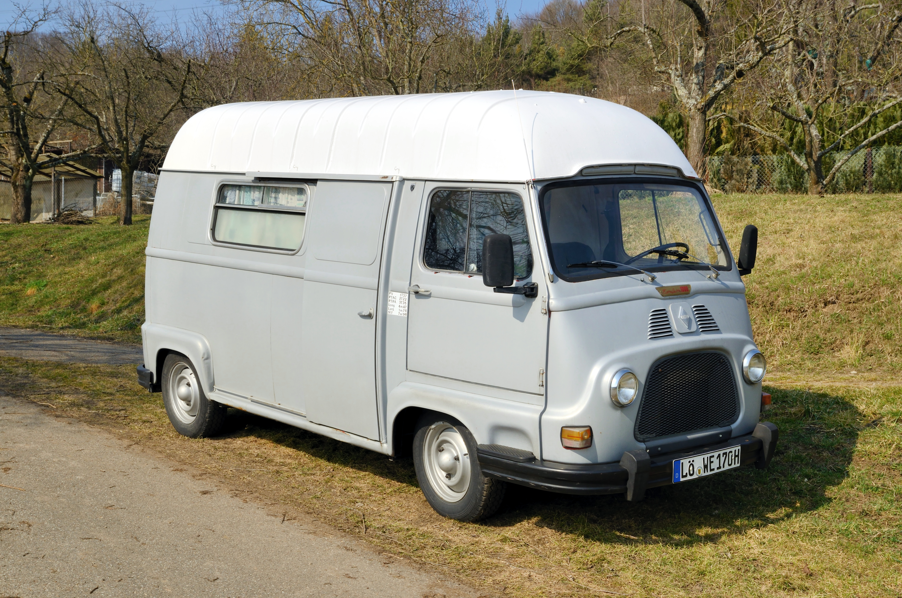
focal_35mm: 48
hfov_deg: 41.2
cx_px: 451
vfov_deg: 28.0
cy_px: 299
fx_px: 1200
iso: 200
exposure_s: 1/320
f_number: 11
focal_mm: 32
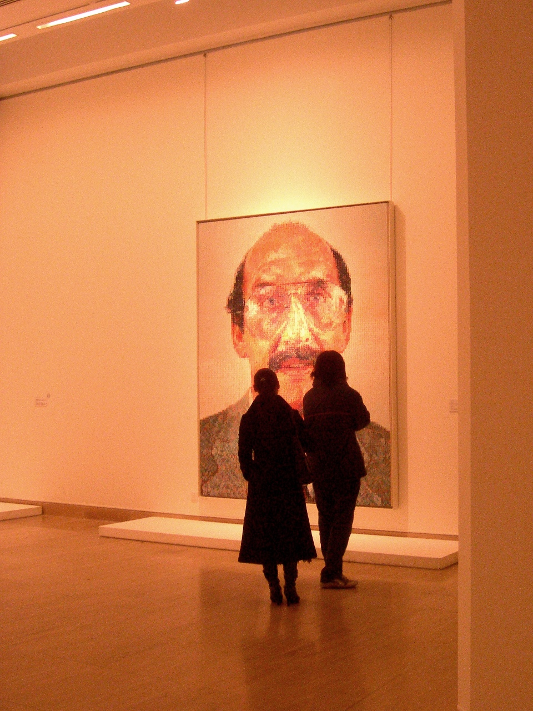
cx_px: 266
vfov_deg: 49.0
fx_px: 780
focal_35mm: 38
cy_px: 356
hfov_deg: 37.7
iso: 400
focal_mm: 7.8
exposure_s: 1/35
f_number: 2.8
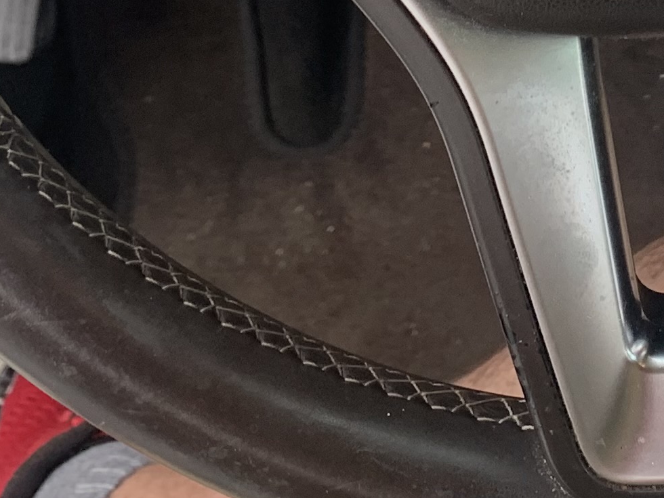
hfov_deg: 17.6
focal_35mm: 107
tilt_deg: -32.5
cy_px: -400
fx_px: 2052
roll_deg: -1.2
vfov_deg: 12.6
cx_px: 779
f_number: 1.8
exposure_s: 1/121
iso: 80
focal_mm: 4.25
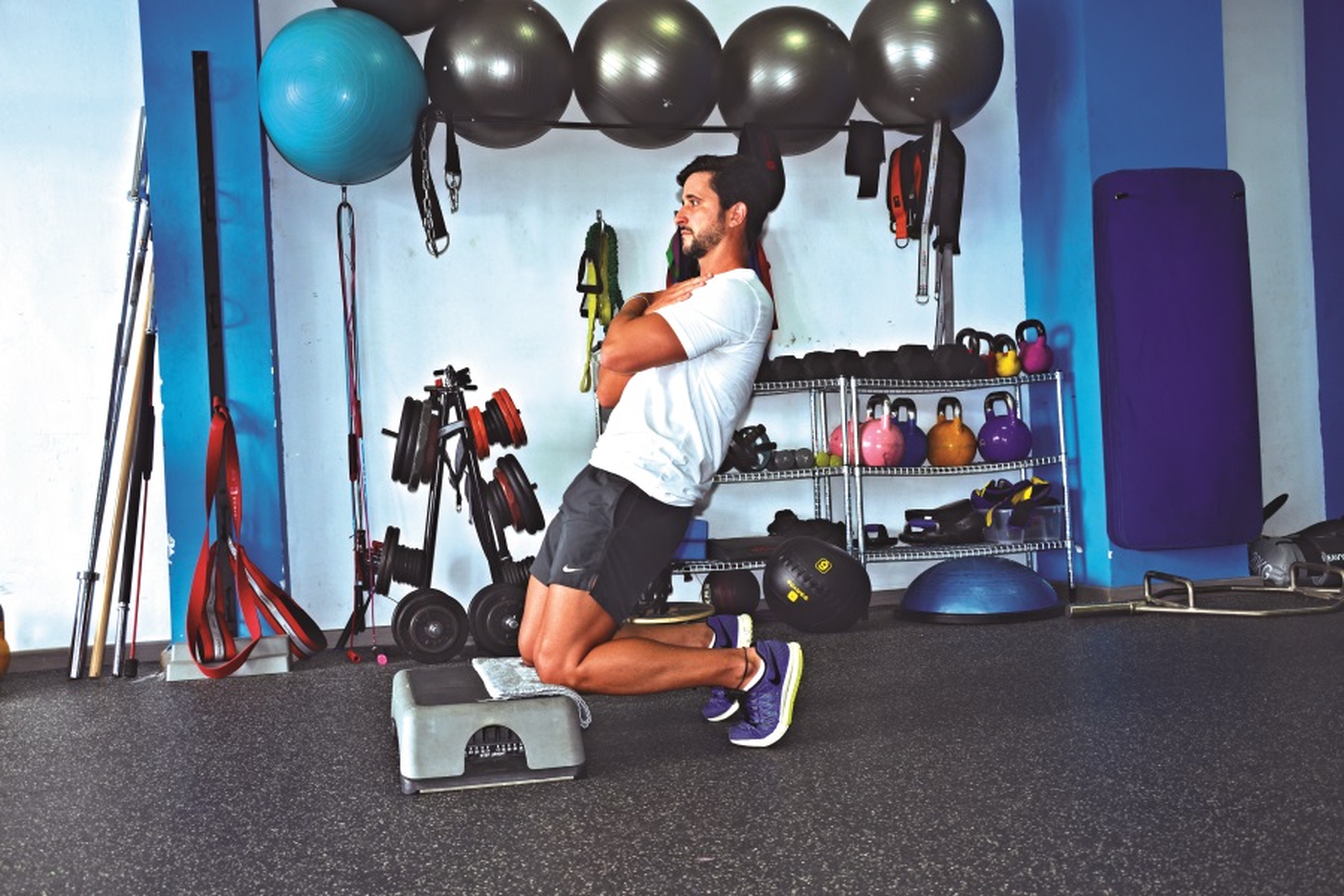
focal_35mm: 36
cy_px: 448
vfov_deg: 36.9
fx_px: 1344
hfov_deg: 53.1
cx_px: 672
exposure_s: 1/15
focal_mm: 24
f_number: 5.6
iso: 160
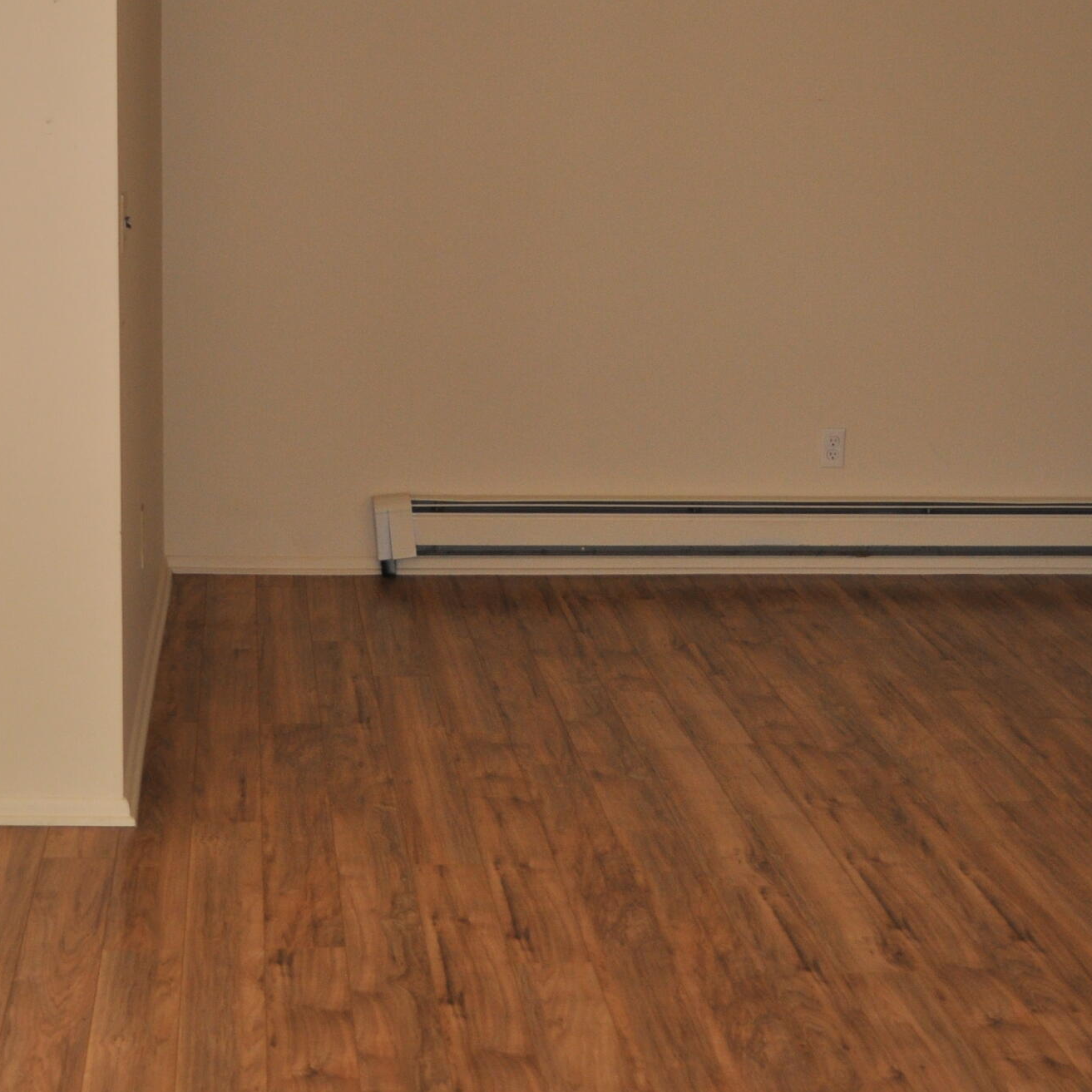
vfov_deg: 26.8
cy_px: 388
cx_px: 483
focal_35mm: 64
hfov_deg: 26.9
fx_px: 2284
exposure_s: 1/160
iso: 400
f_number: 4
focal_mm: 22
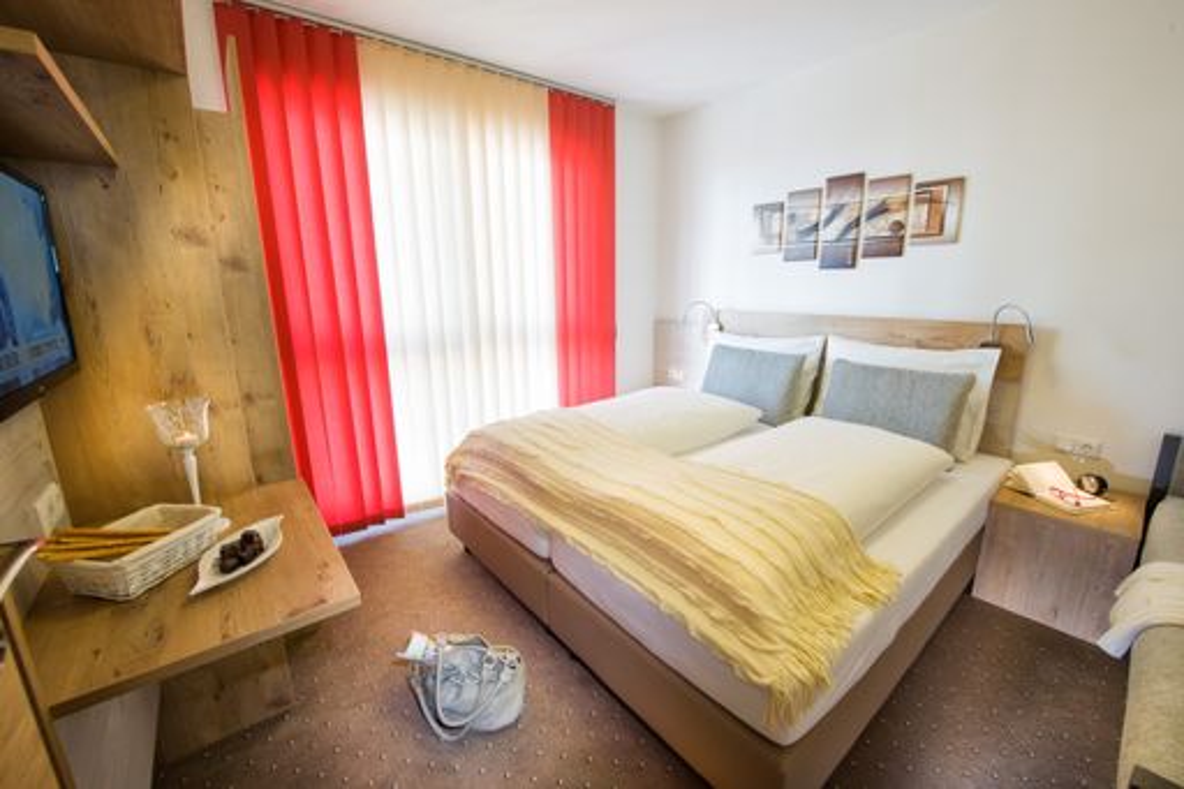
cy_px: 394
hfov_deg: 104.3
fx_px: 460
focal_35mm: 14
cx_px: 592
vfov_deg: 81.2
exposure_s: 1/4
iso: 200
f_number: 9.5
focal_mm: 14
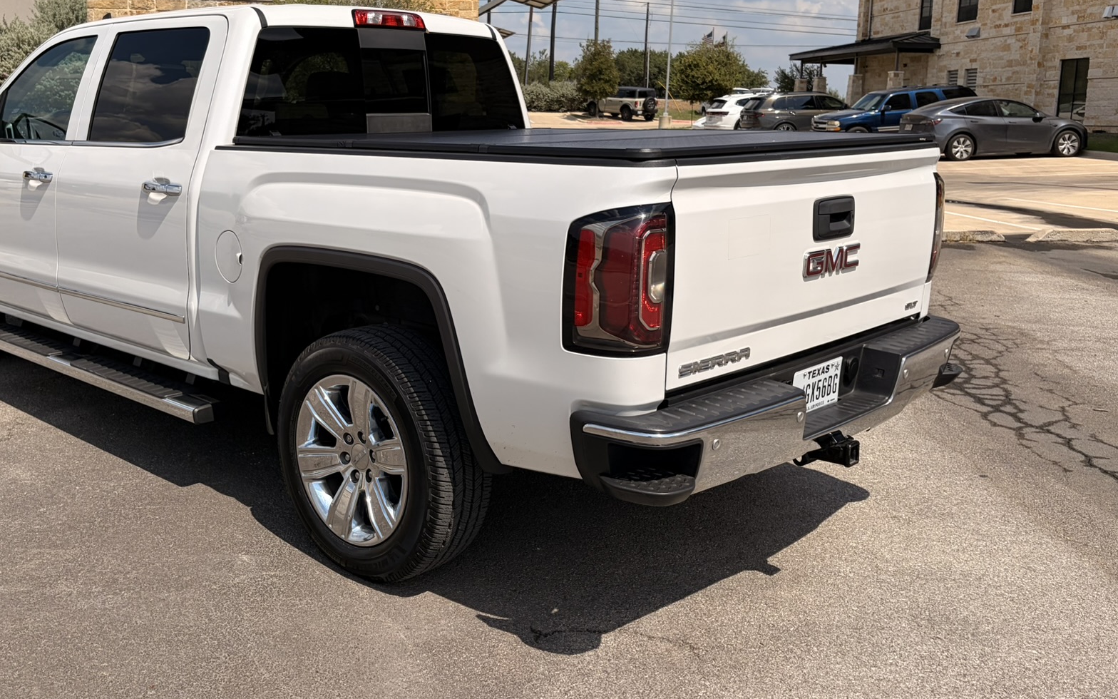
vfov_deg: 35.1
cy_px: 255
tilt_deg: -7.6
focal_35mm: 36
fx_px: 1097
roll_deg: -1.7
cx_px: 434
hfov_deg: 53.5
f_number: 1.6
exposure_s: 1/5814
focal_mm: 5.96
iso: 50
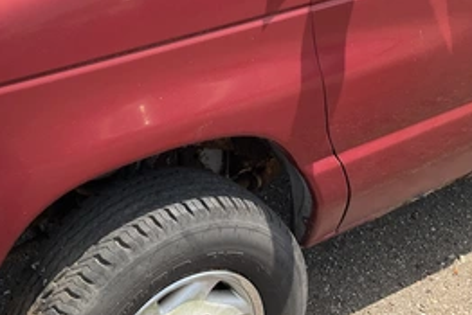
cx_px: 137
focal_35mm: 46
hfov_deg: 41.8
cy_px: 65
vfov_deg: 28.7
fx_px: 603
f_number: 1.8
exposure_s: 1/599
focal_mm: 3
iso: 25
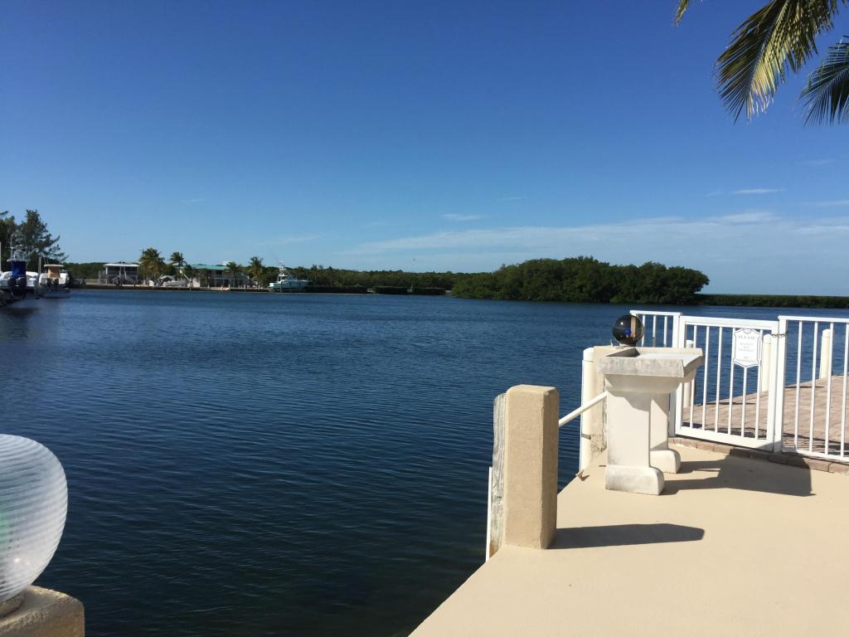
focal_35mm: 29
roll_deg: -2.3
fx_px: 711
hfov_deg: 61.7
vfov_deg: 48.2
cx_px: 424
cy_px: 318
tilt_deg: -2.9
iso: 32
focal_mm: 4.15
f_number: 2.2
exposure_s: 1/3597
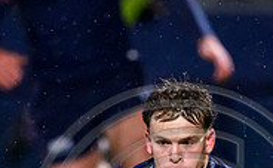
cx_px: 221
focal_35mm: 1960
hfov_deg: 1.1
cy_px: 185
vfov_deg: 0.7
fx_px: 14512
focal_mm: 400
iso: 8000
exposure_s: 1/2000
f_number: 3.2
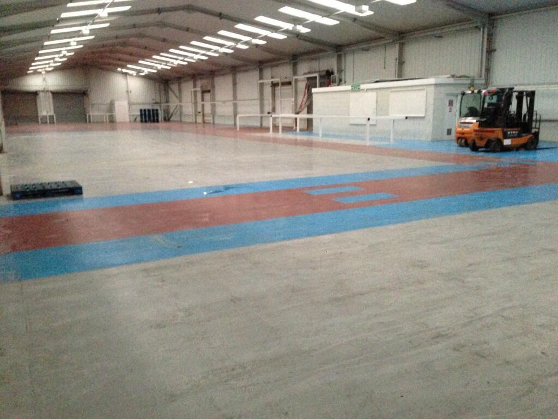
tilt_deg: -11.5
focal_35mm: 33
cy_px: 210
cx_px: 279
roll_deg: +0.8
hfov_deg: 55.4
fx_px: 532
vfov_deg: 42.9
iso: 800
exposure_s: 1/17
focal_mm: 4.12
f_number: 2.4
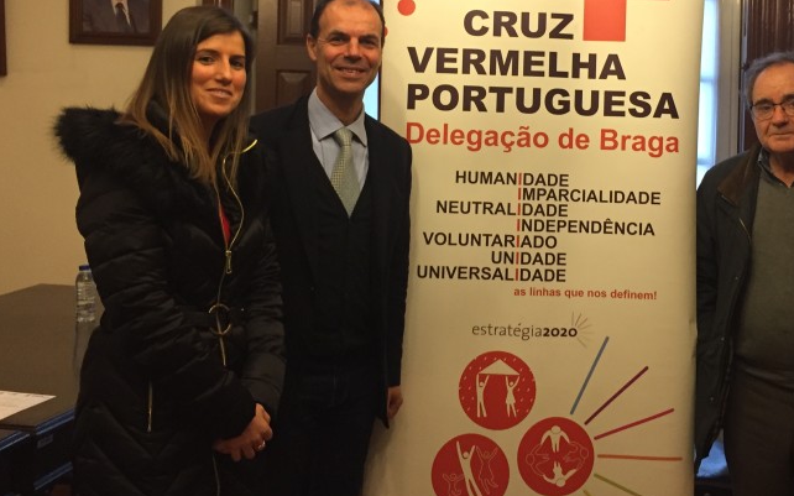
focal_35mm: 46
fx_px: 995
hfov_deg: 43.1
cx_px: 508
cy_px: 108
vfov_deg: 27.5
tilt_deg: +0.8
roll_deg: -1.6
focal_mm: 4.15
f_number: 2.2
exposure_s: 1/33
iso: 200
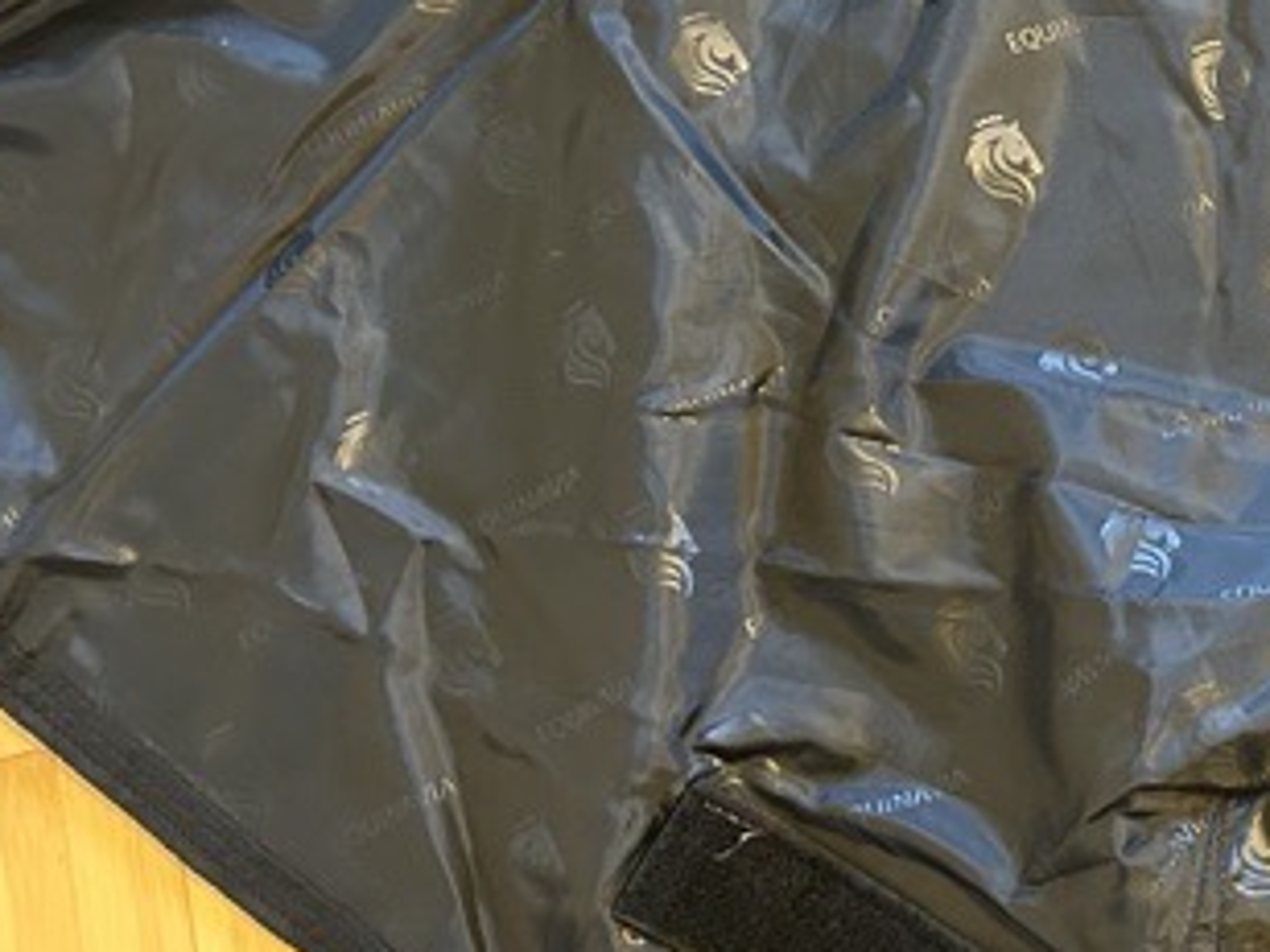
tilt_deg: -78.4
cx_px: 1666
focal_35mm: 76
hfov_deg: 22.8
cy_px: 183
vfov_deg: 19.2
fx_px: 2788
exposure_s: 1/30
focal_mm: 5.7
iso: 500
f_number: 1.5
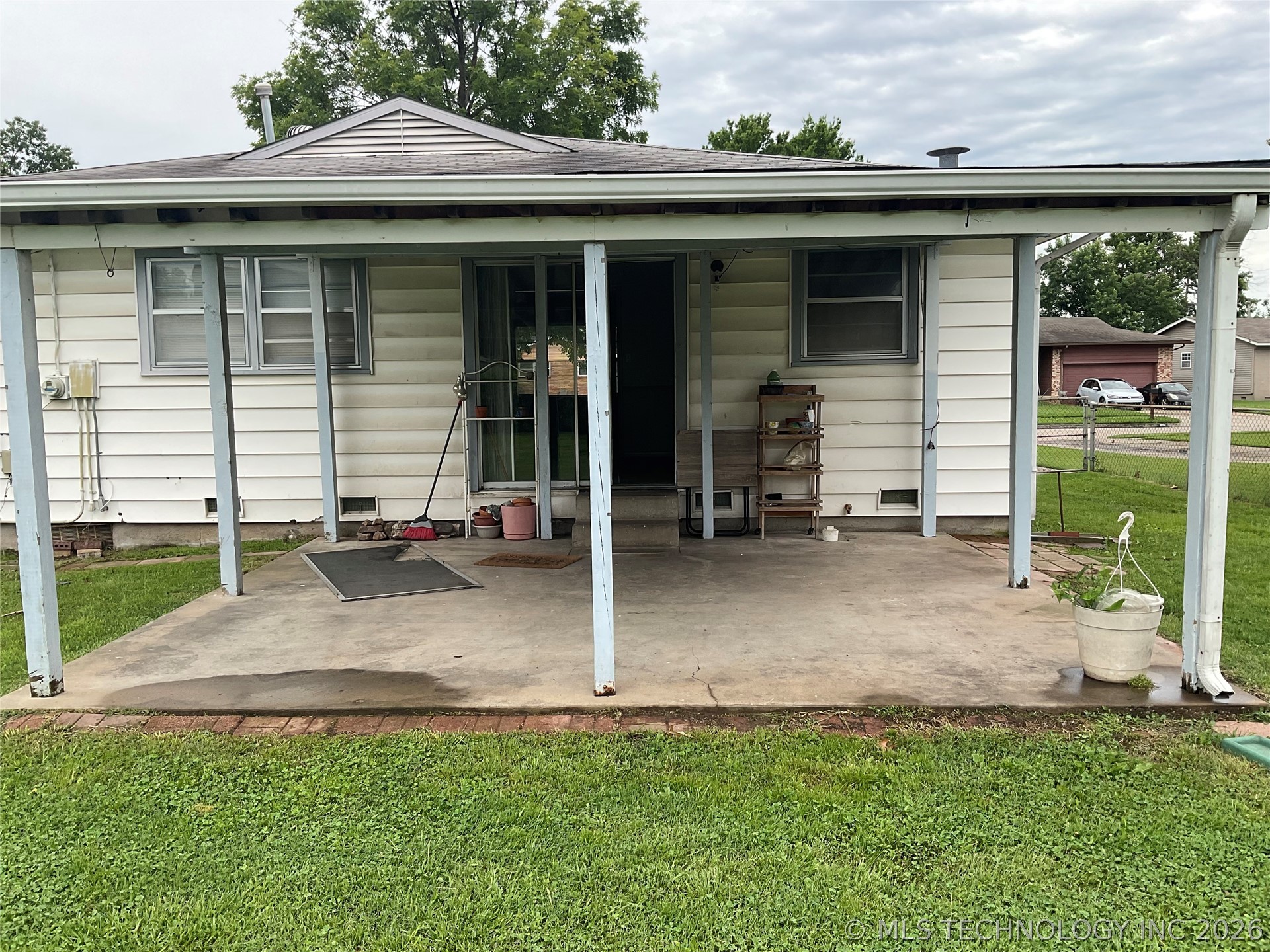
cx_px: 635
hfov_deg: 61.7
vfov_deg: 48.2
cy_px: 476
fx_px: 1064
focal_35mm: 29
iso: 16
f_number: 1.8
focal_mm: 3
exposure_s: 1/642
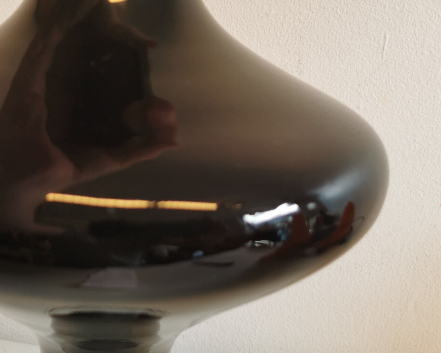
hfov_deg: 41.8
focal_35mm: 43
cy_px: 136
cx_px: 117
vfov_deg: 34.7
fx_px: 561
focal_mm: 5.56
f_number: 1.6
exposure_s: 1/121
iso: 50
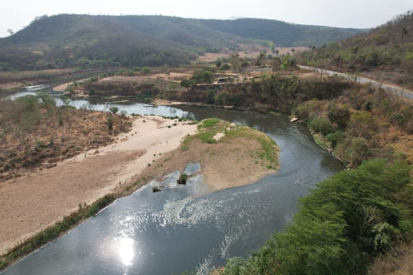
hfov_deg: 78.6
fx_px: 252
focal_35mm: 22
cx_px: 206
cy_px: 138
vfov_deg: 57.2
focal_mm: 8.38
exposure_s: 1/1000
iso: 200
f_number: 2.8
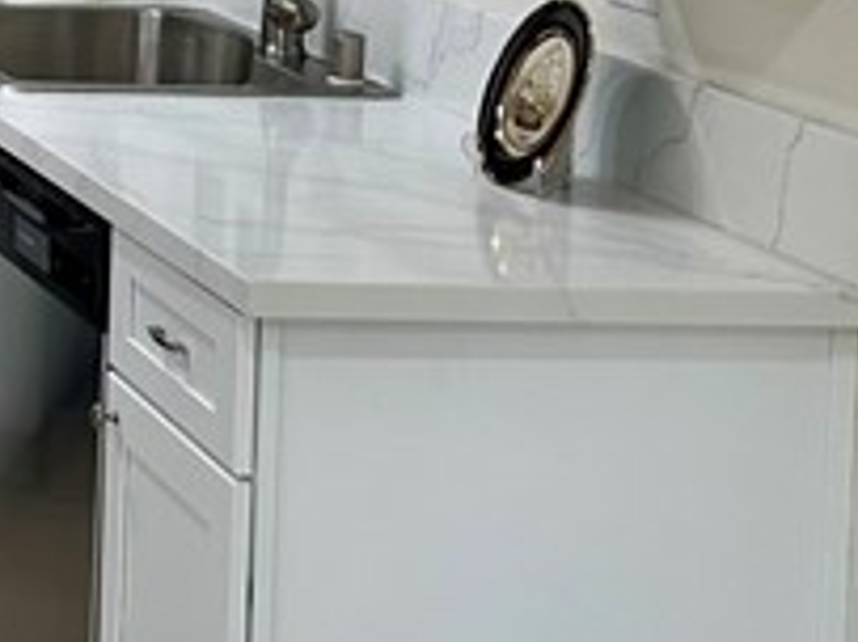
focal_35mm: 121
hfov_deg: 13.6
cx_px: -930
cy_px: -258
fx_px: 2997
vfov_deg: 11.8
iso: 100
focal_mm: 6.86
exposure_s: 1/120
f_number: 1.78
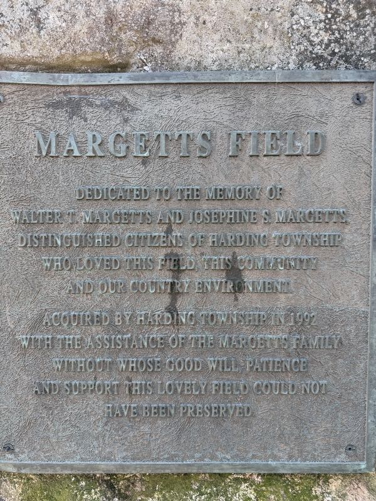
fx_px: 348
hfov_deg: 56.8
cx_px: 188
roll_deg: -1.7
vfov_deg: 71.6
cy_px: 250
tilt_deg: -14.3
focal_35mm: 24
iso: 80
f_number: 1.78
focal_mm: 6.76
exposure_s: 1/397
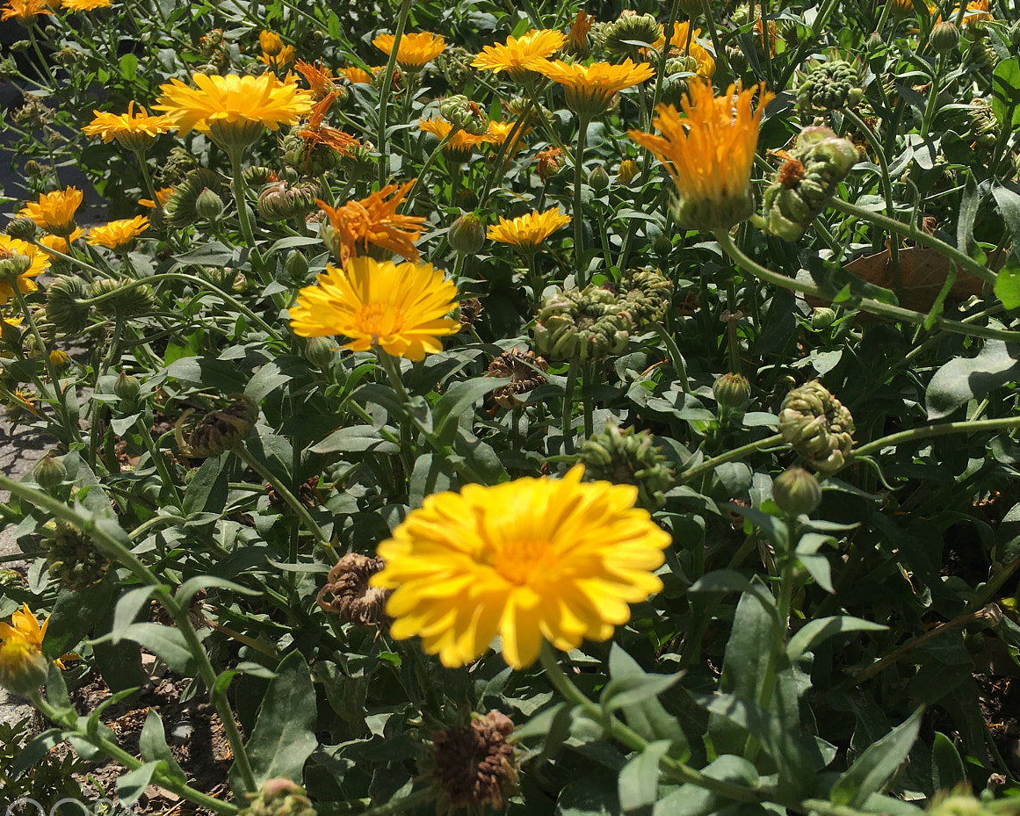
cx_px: 623
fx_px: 1177
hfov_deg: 46.5
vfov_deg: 38.2
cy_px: 407
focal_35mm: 39
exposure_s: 1/2198
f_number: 2.2
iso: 25
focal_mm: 4.15
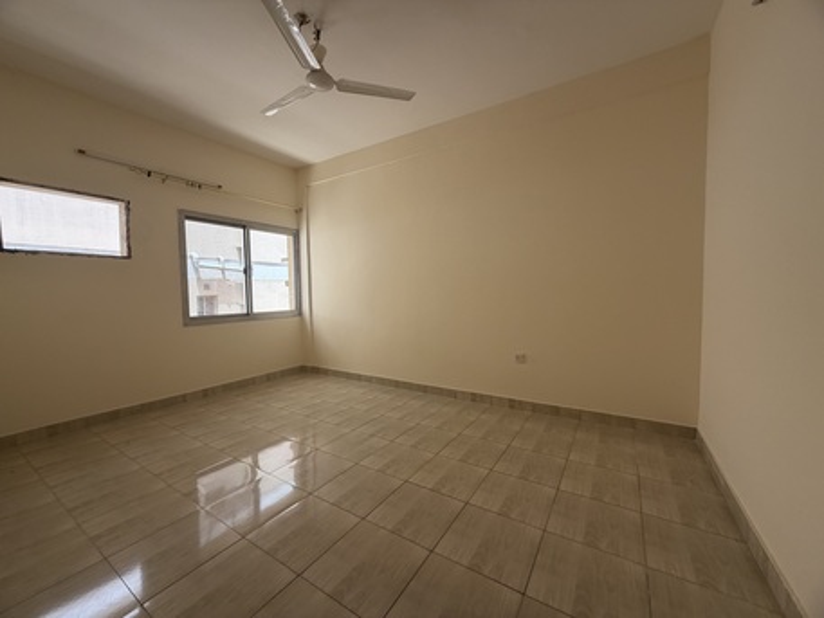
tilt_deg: -2.9
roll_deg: +1.6
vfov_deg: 85.7
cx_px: 412
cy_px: 309
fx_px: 333
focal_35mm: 14
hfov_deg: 102.0
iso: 64
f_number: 2.2
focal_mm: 2.22
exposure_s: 1/121
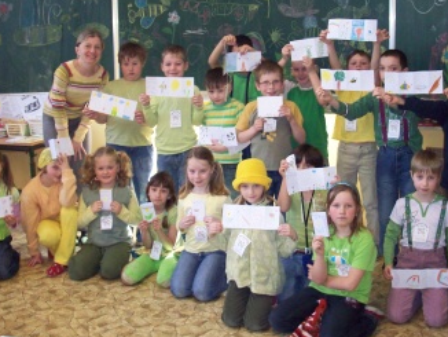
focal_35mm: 51
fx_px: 661
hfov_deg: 37.4
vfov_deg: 28.4
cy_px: 114
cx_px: 249
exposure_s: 1/45
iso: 160
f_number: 2.8
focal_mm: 6.2
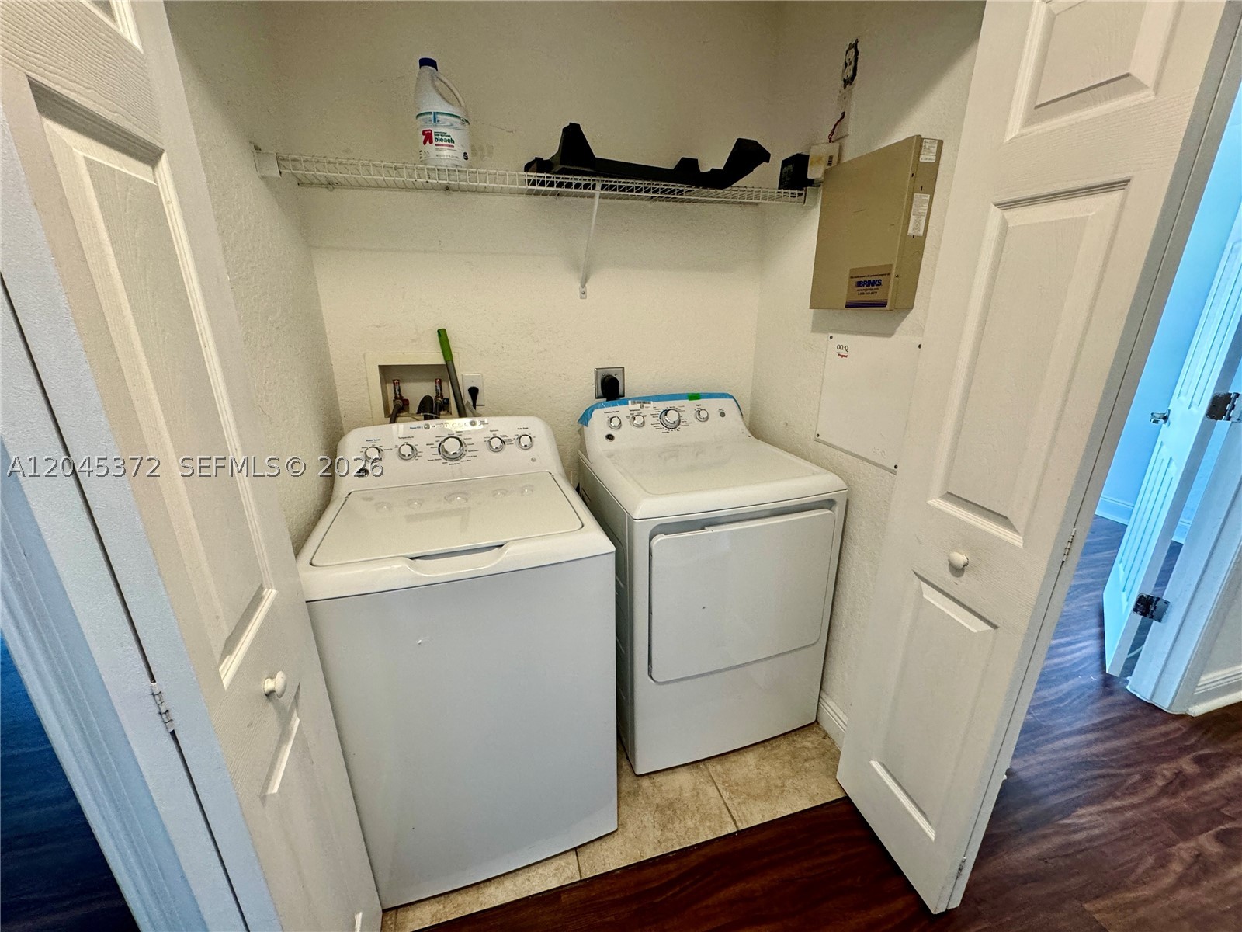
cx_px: 621
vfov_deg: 85.7
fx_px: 502
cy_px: 466
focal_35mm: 14
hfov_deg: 102.1
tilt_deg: -18.1
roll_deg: -0.5
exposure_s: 1/60
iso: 200
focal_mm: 2.22
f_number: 2.2
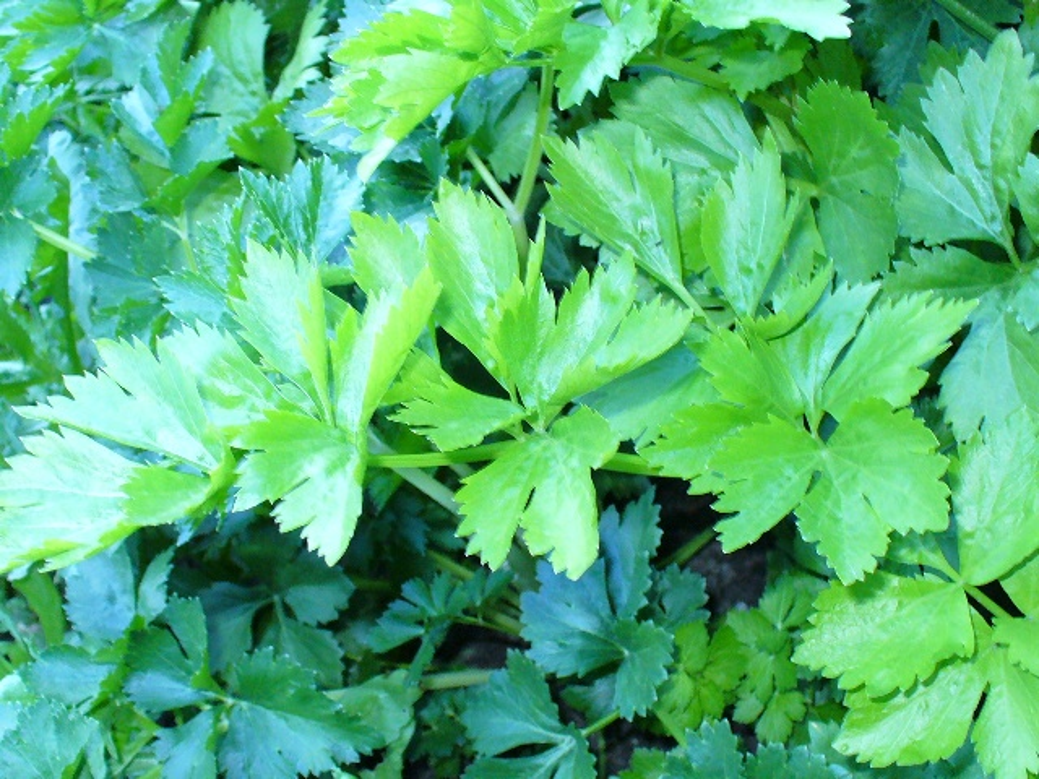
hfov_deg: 38.2
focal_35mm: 50
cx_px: 520
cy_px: 390
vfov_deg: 29.1
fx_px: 1501
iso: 200
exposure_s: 1/30
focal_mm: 6.1
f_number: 2.8
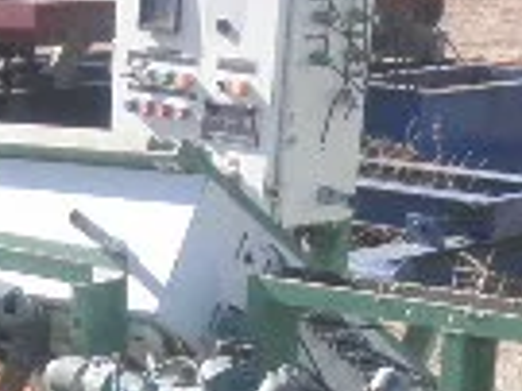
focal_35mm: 133
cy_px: 910
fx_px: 2004
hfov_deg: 14.3
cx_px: -124
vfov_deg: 9.9
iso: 64
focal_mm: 5
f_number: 3
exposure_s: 1/500
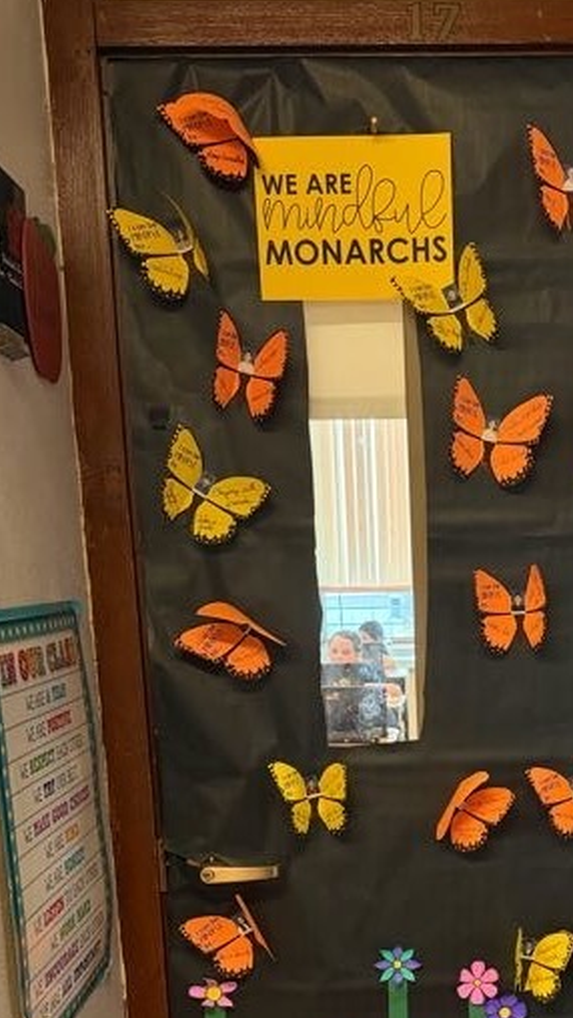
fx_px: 1161
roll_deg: +1.1
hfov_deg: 27.2
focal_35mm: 43
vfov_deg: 45.3
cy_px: 792
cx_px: 454
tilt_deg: -10.7
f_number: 1.78
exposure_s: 1/60
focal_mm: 6.76
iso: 500
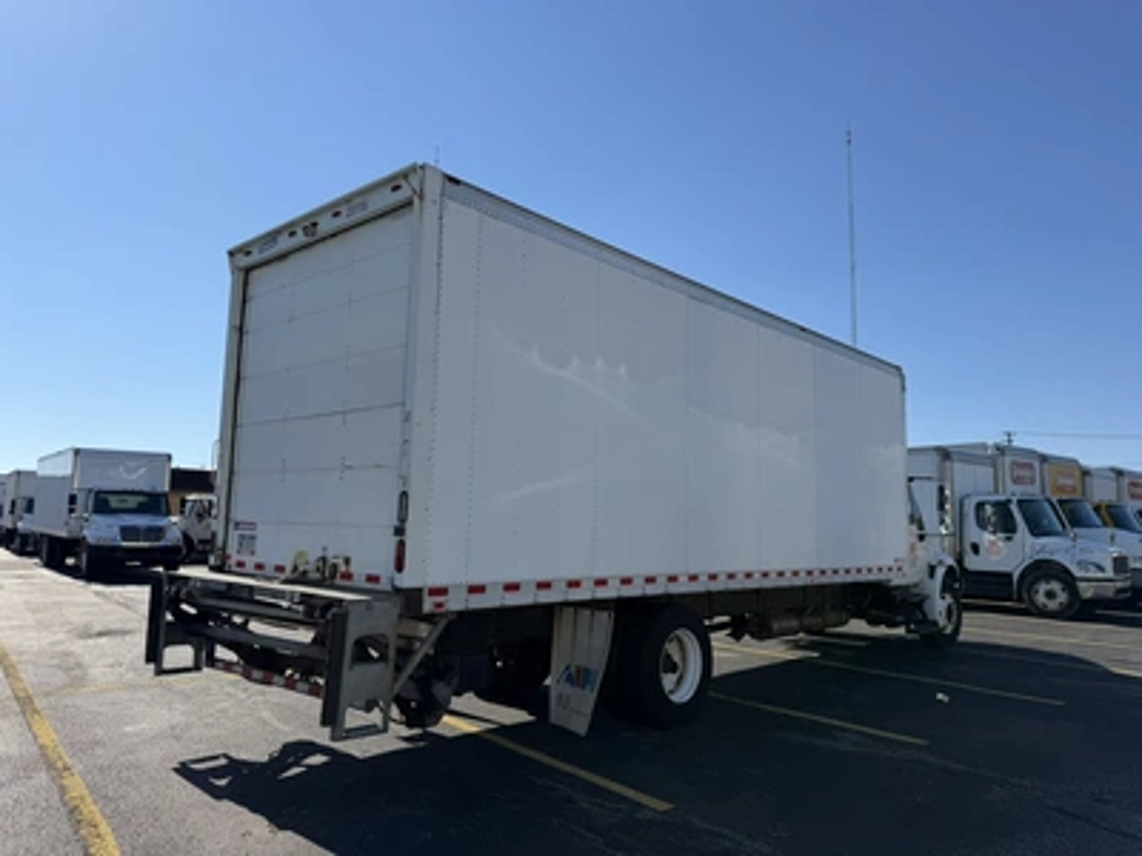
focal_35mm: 24
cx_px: 571
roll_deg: -1.1
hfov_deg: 71.6
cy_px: 428
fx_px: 792
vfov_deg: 56.8
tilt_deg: +9.1
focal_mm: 6.76
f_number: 1.78
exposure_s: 1/5714
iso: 80
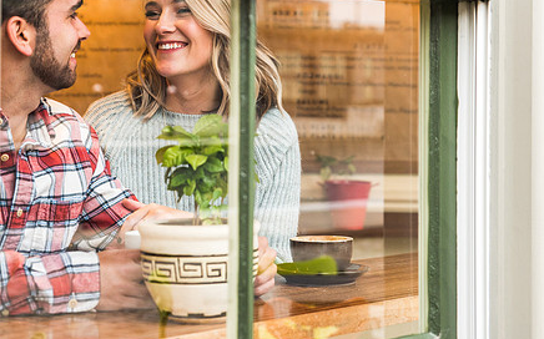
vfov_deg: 15.3
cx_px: 264
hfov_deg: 24.4
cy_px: 93
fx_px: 1260
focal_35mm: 85
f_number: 2.8
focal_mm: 56
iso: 500
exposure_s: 1/200
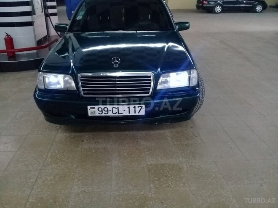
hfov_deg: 58.4
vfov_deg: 45.4
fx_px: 249
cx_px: 139
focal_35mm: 31
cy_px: 104
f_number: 2.2
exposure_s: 1/33
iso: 500
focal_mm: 3.3
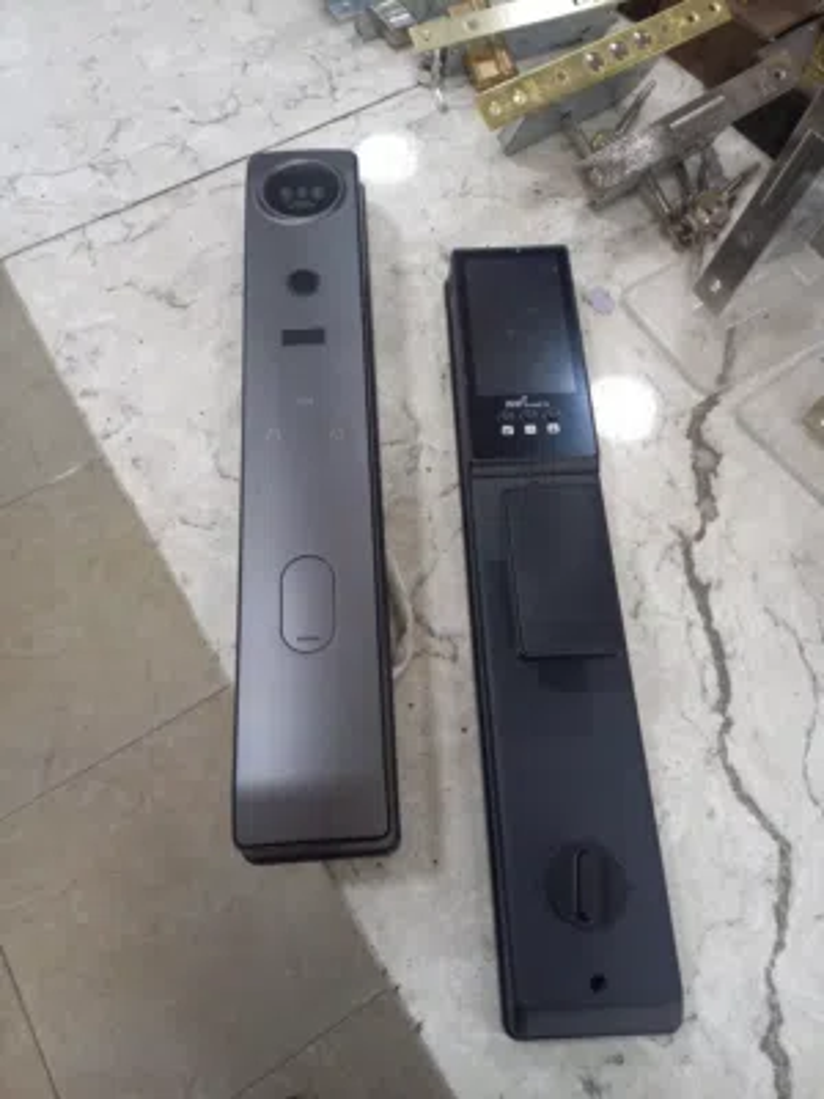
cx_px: 412
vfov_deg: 69.4
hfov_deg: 54.9
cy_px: 550
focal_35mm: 25
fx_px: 793
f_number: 1.8
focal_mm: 4.65
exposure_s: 1/50
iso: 125
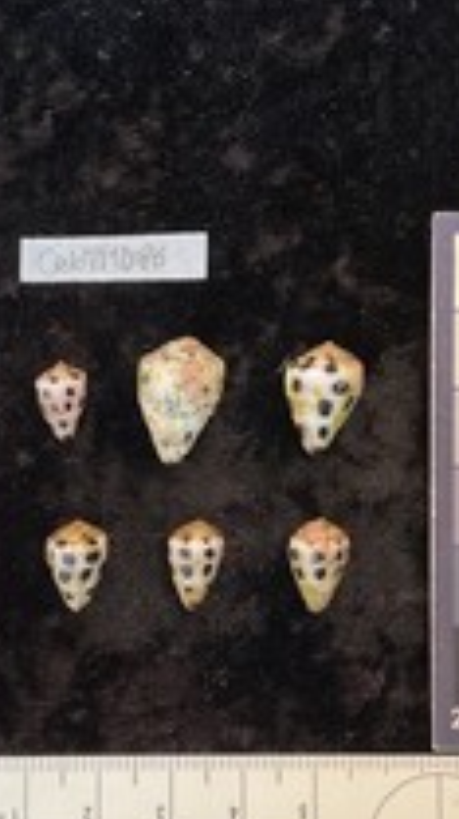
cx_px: 192
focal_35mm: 53
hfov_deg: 22.5
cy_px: 507
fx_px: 1151
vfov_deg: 39.0
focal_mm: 3
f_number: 1.8
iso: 100
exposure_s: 1/50
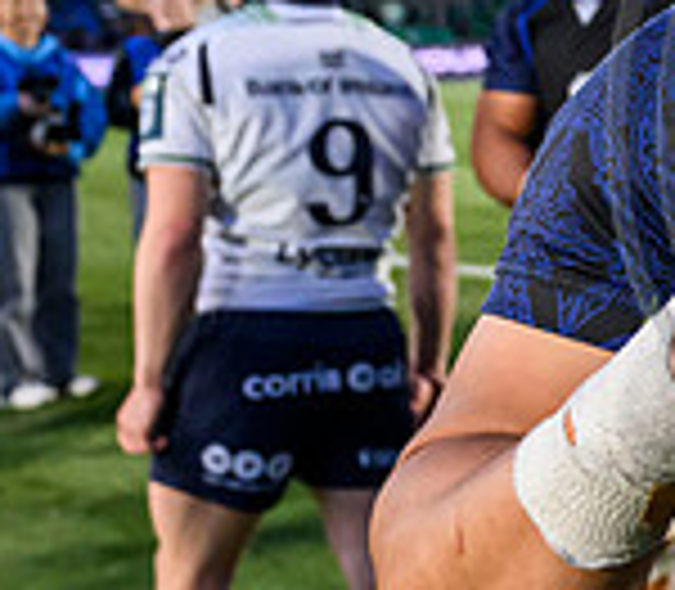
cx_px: 1419
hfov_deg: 13.5
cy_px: 126
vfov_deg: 14.2
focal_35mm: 114
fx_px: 2361
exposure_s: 1/1600
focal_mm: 28
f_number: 3.5
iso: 3200
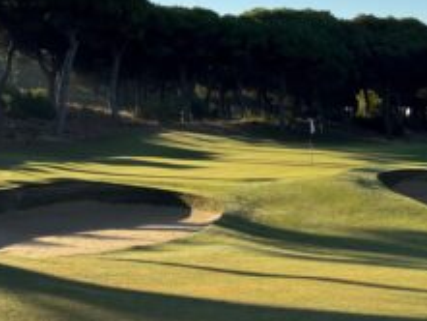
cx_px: 363
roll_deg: +2.9
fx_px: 1074
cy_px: 99
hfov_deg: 22.1
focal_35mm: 87
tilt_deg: +0.1
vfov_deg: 16.9
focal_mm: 6.76
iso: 64
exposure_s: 1/4975
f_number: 1.78
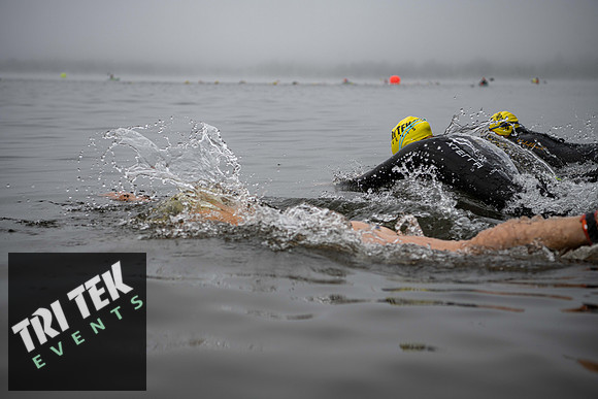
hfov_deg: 28.8
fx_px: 1163
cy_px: 200
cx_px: 299
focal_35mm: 70
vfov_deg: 19.5
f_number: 4
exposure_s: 1/800
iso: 250
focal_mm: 70
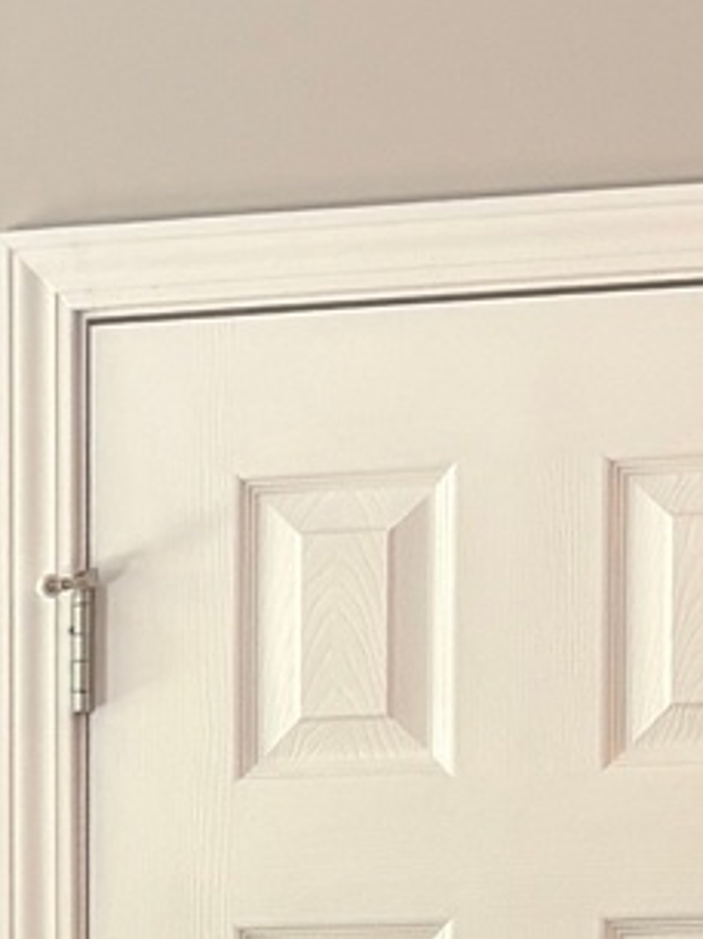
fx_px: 5315
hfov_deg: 7.2
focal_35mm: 196
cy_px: 1415
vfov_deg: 9.8
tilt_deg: -3.1
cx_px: -792
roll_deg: +1.5
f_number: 1.6
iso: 64
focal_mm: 5.96
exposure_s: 1/60
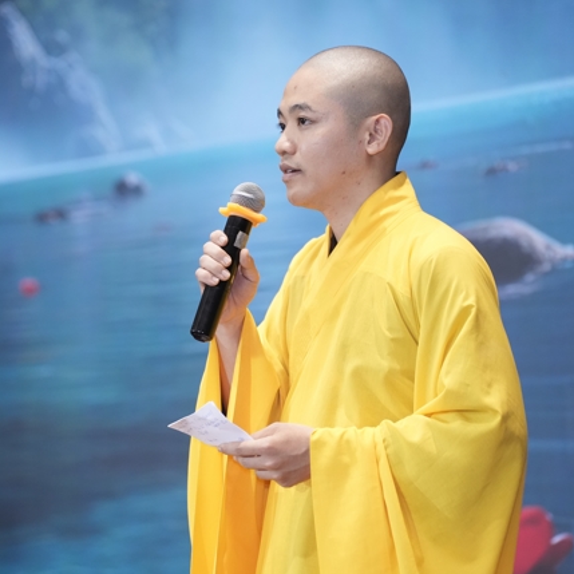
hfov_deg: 10.3
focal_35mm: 170
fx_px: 3189
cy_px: 287
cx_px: 274
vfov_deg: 10.3
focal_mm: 132
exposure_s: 1/160
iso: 3200
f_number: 3.2
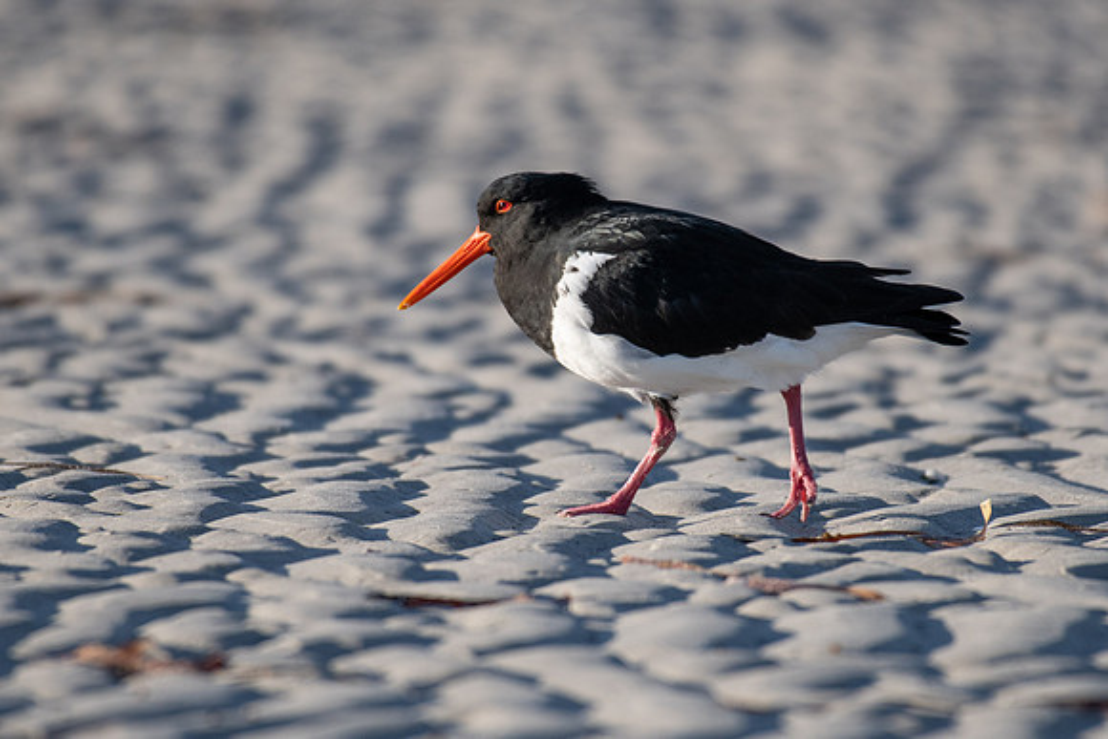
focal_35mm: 970
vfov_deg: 1.4
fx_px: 29849
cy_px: 323
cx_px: 605
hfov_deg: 2.1
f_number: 5.6
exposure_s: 1/1250
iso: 250
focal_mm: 500
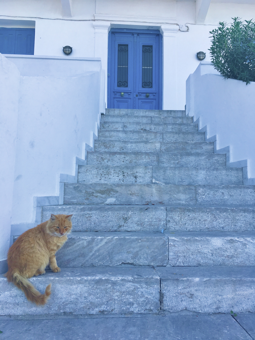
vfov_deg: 61.7
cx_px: 128
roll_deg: -0.8
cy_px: 170
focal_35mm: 29
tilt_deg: +5.8
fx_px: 285
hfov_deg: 48.2
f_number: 2.2
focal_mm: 4.15
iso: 25
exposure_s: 1/561
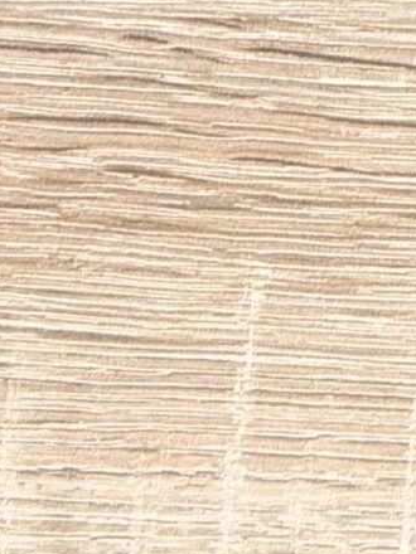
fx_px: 4471
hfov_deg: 5.2
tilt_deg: -62.4
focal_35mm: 279
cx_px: 964
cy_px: -709
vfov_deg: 6.8
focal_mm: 6.76
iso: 250
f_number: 1.78
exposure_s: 1/33
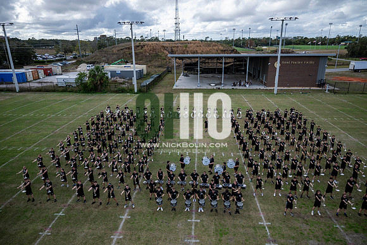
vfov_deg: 53.2
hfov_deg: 73.7
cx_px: 184
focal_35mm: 24
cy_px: 122
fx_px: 245
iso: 125
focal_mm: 24
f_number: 2.8
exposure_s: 1/1250
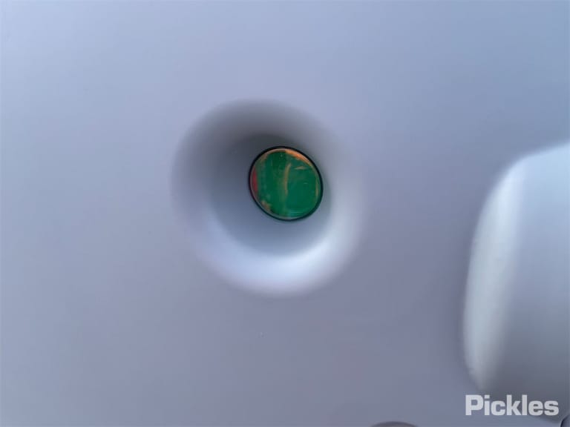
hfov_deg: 67.3
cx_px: 285
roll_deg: +1.4
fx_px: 428
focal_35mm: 26
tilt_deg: -22.1
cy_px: 214
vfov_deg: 53.1
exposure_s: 1/660
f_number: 1.6
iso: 32
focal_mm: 5.1
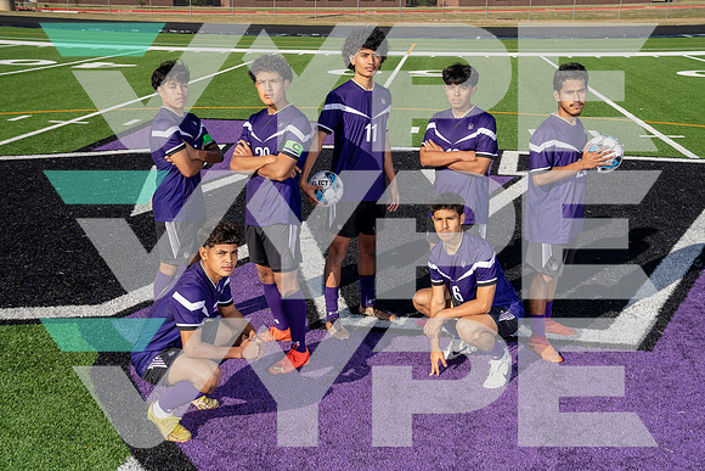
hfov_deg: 42.7
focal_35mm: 46
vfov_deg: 29.3
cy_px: 236
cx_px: 352
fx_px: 901
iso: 100
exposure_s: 1/250
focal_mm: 46
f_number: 8
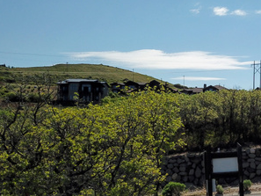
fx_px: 422
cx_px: 236
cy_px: 130
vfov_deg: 26.0
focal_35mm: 56
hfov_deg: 32.6
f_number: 2.2
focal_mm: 4.73
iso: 100
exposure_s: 1/3571
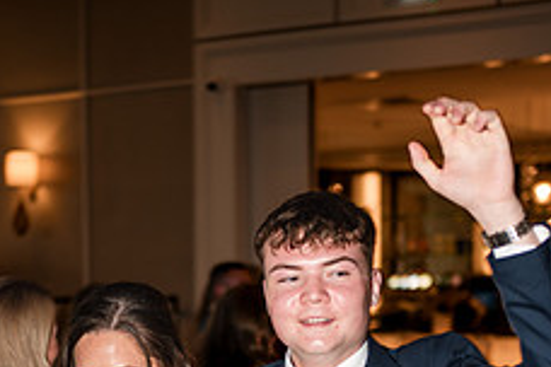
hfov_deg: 22.8
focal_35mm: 89
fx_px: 1362
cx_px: 234
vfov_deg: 14.9
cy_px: 419
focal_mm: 35
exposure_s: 1/200
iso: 200
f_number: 1.8
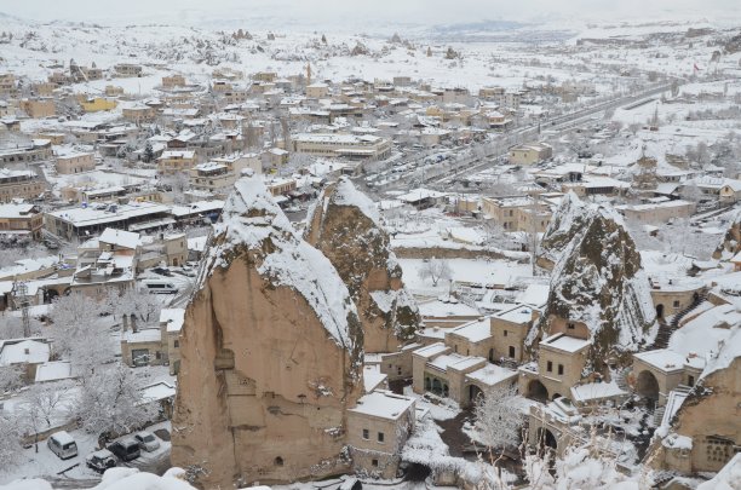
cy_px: 245
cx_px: 370
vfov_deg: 29.7
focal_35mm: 45
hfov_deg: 43.7
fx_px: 924
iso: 400
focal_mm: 30
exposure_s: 1/500
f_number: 11
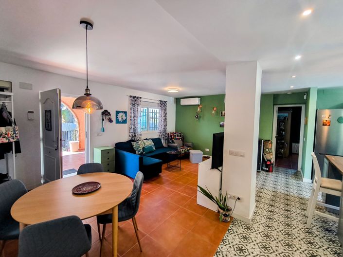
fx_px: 149
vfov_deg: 81.7
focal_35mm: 15
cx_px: 172
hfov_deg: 98.2
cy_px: 128
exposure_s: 1/50
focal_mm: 1.91
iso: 100
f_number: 2.2
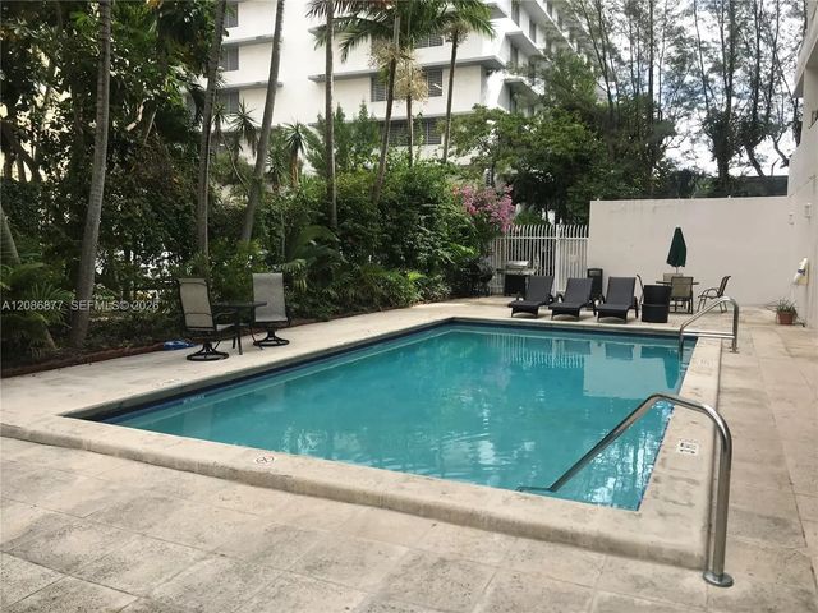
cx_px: 409
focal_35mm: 28
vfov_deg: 49.7
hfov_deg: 63.4
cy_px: 306
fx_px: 662
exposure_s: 1/879
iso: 20
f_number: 1.8
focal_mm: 3.99
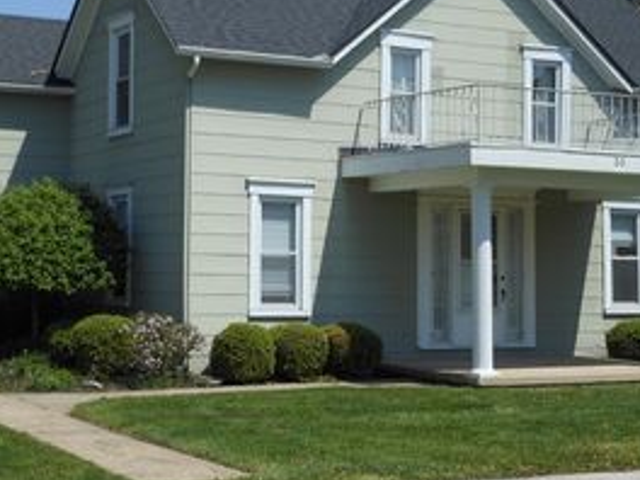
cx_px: 211
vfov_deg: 19.9
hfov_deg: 26.2
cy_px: 183
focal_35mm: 74
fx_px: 1368
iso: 80
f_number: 4.3
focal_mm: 6.9
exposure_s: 1/800
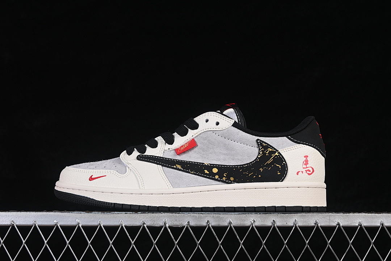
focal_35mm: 75
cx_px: 196
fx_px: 815
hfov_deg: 27.0
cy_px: 130
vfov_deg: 18.2
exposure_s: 1/80
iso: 160
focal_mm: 50
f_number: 8
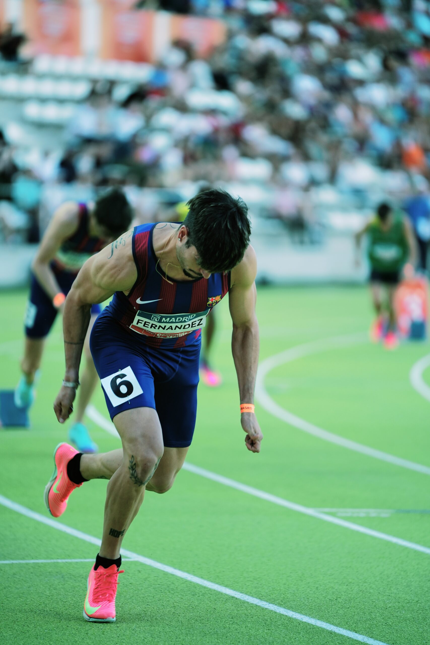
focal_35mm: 195
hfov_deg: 7.0
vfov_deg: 10.5
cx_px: 215
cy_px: 322
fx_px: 3493
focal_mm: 195
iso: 320
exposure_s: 1/833
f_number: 2.8
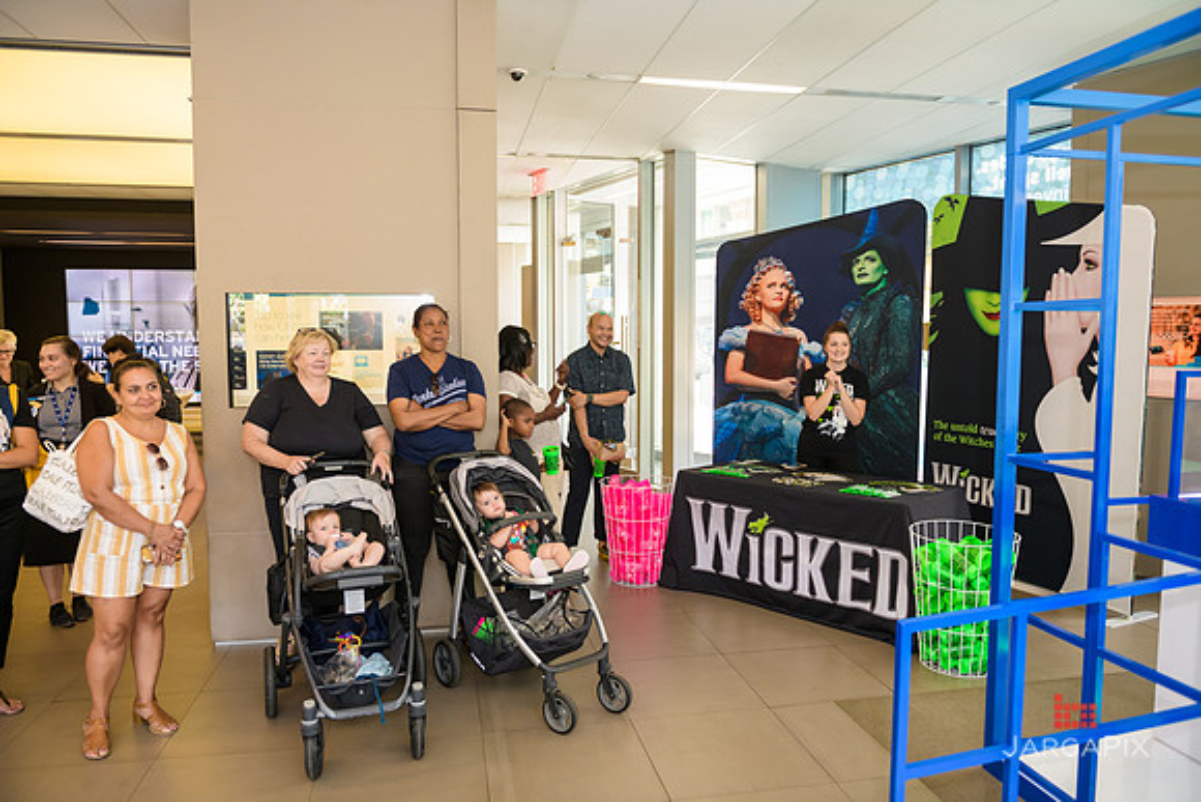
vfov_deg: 53.2
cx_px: 600
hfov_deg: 73.7
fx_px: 801
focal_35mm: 24
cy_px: 401
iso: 400
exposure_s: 1/125
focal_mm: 24
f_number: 3.2
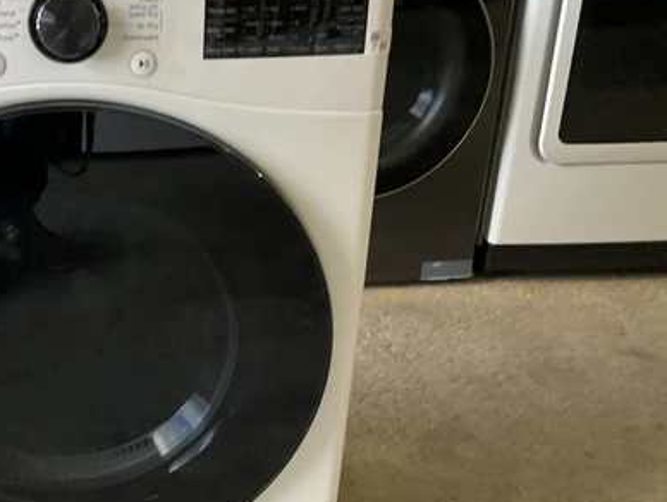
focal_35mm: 56
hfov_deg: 32.8
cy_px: 269
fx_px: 1080
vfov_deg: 26.2
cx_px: 88
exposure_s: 1/60
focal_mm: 3
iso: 80
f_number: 1.8
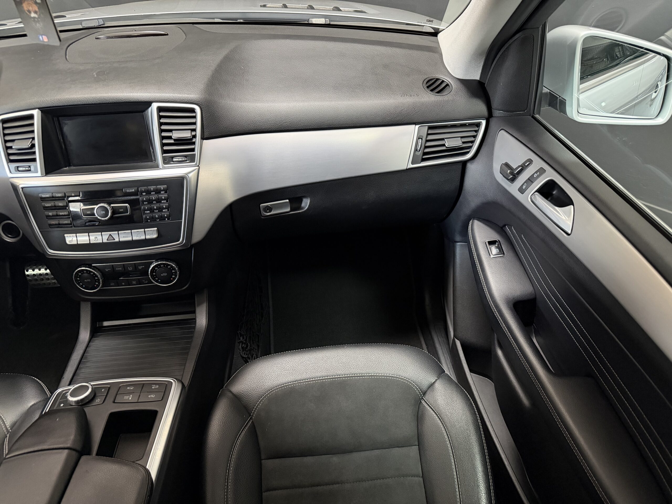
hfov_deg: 71.6
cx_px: 336
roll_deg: +0.7
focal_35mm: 24
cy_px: 252
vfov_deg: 56.8
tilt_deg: -40.9
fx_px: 466
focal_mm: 6.76
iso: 800
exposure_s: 1/33
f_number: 1.78
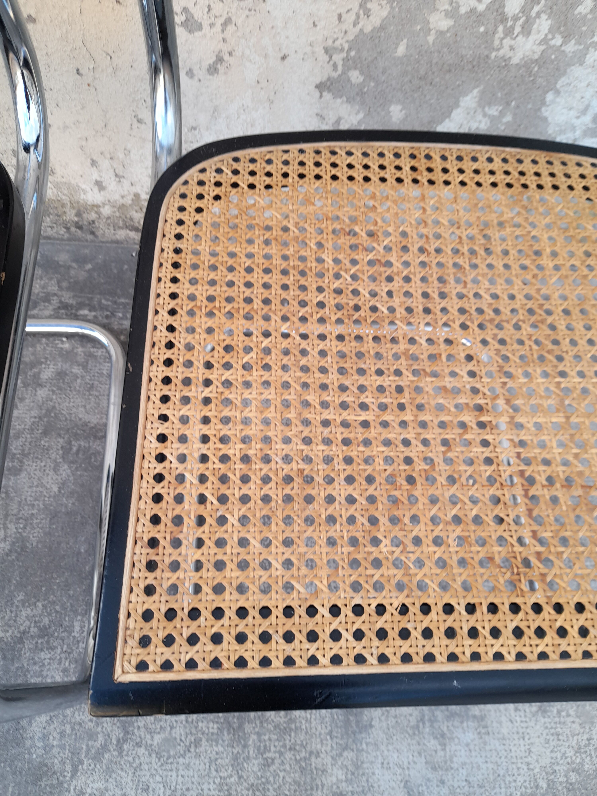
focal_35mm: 25
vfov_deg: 69.4
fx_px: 575
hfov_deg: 54.9
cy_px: 398
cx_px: 298
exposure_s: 1/50
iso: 25
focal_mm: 4.6
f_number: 2
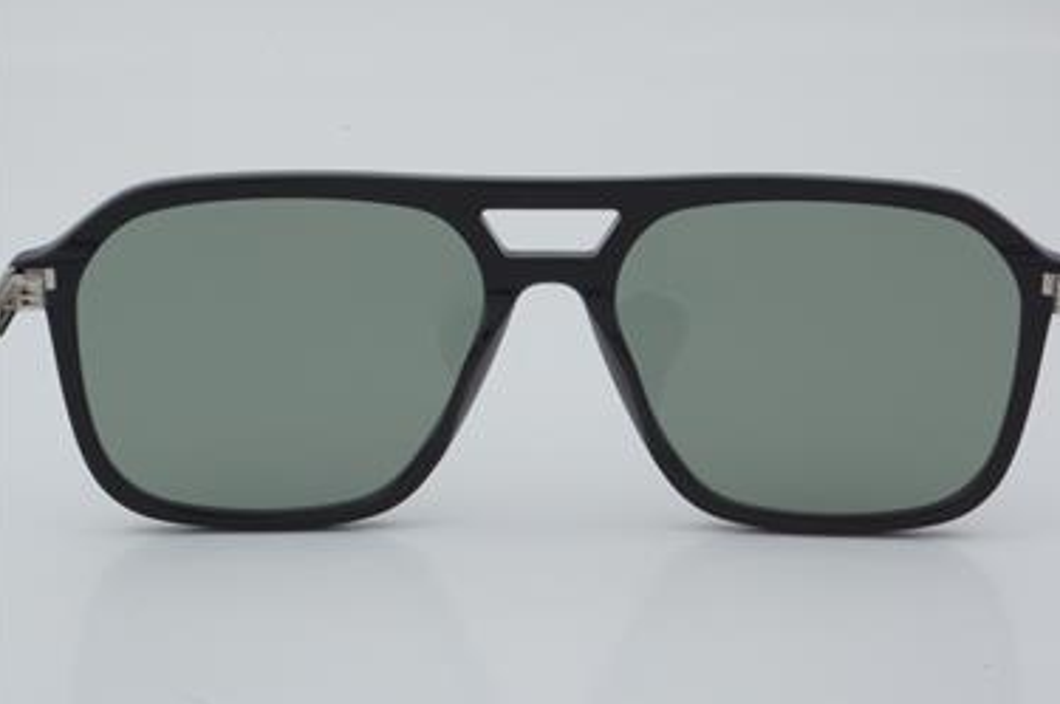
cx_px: 554
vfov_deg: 17.0
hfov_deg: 25.4
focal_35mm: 80
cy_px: 339
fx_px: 2352
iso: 100
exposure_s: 1/3
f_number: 32
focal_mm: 50
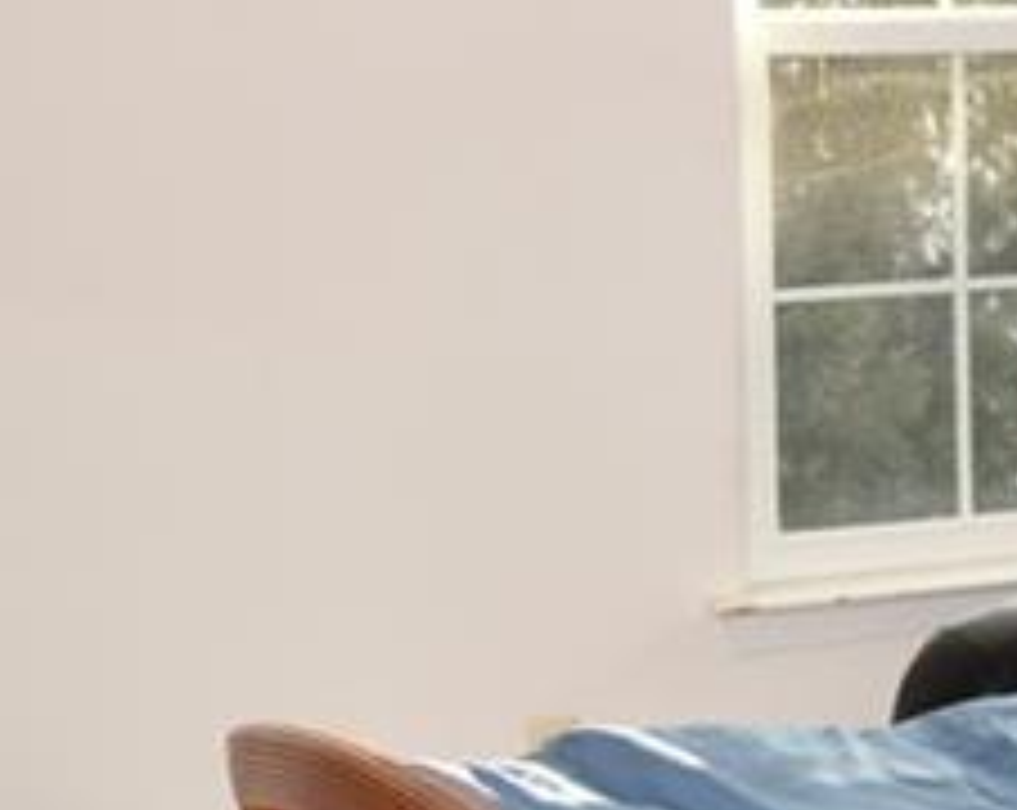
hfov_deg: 15.8
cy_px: 306
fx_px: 3455
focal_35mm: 115
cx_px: 1364
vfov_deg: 13.4
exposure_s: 1/80
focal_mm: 18
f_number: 3.5
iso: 100
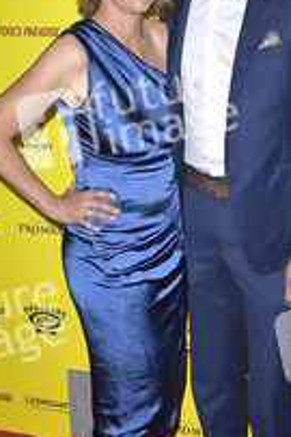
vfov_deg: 25.7
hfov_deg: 17.2
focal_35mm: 79
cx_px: 191
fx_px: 959
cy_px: 226
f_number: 6.3
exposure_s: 1/250
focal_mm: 40
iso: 250
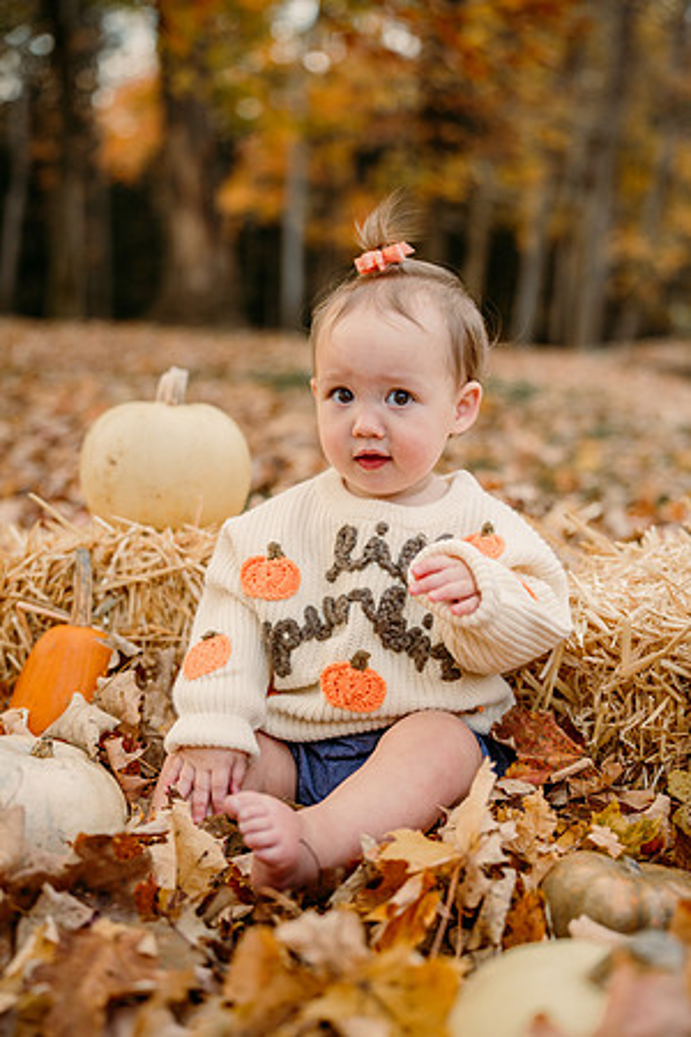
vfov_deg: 45.4
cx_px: 346
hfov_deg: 31.2
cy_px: 518
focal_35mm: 43
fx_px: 1238
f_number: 2.2
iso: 250
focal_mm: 43
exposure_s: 1/400
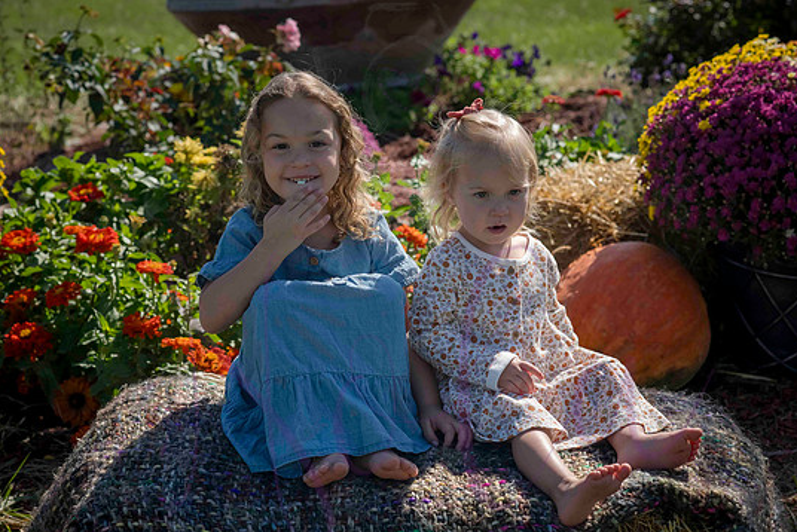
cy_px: 276
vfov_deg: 14.9
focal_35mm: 92
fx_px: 2038
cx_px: 416
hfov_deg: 22.1
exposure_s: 1/1250
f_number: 6.3
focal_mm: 85
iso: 400
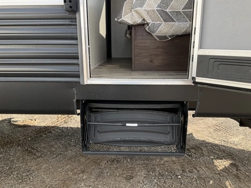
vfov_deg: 48.2
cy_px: 94
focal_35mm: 29
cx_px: 126
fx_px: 210
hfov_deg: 61.7
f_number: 1.8
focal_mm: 3
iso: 25
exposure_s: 1/331
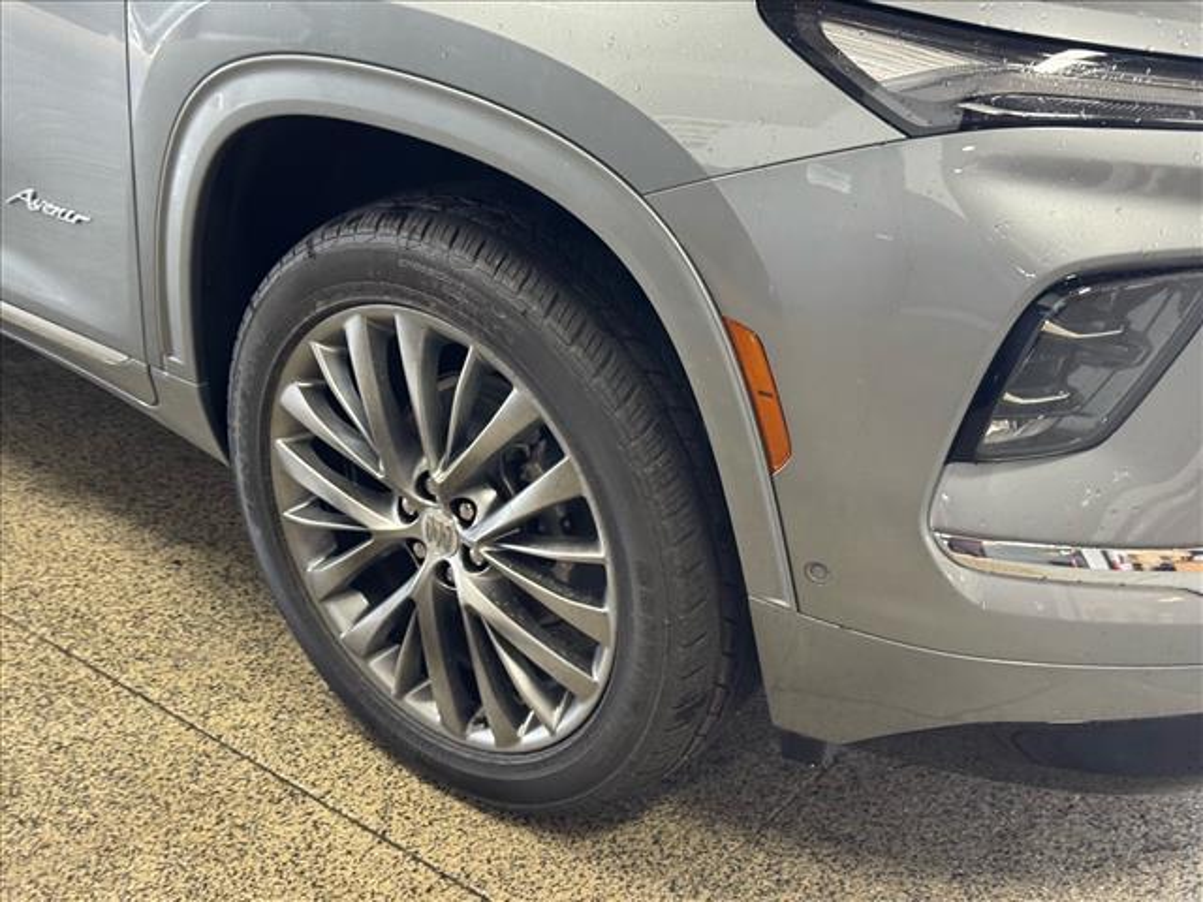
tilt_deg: -26.8
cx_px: 602
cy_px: 451
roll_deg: -4.8
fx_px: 1668
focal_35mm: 48
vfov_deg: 30.3
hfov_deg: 39.7
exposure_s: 1/60
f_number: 1.78
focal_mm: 6.76
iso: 200
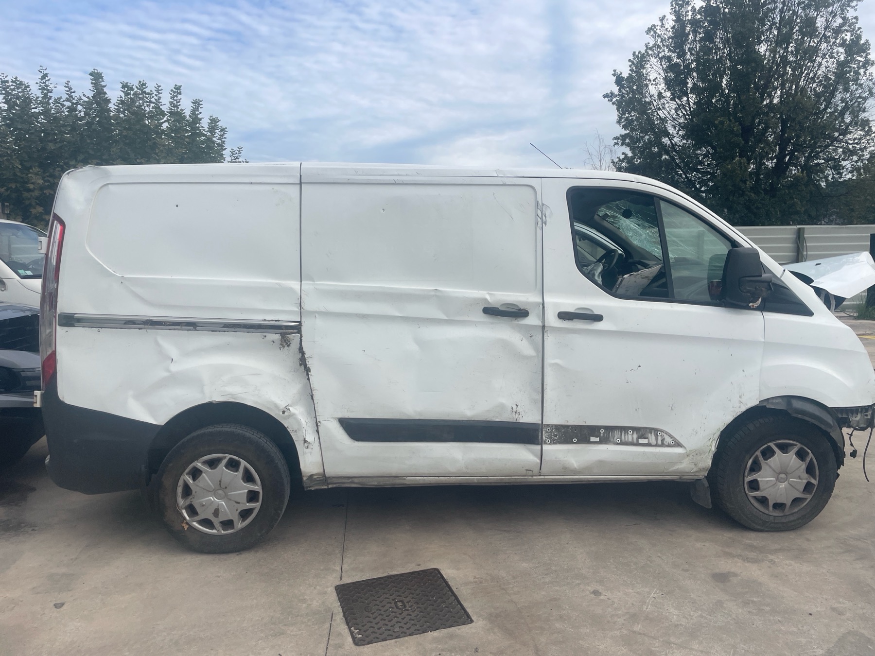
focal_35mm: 26
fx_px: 657
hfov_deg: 67.3
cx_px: 438
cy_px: 328
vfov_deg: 53.1
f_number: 1.6
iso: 32
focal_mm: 4.2
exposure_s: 1/3040
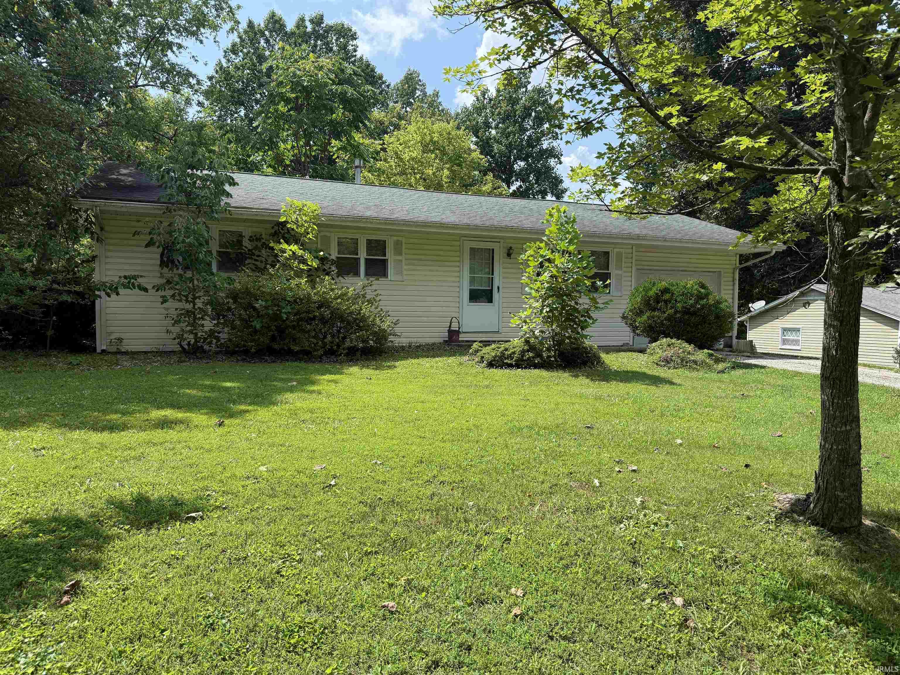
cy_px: 338
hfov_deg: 71.6
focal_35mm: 24
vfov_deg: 56.8
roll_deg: -1.2
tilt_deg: -2.9
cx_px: 450
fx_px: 624
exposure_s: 1/2703
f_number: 1.78
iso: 100
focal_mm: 6.76
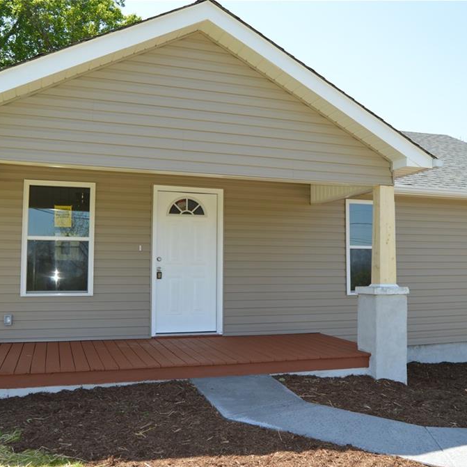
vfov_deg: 47.2
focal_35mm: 35
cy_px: 236
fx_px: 534
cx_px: 271
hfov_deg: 47.0
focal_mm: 18
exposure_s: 1/200
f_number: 6.3
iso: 100
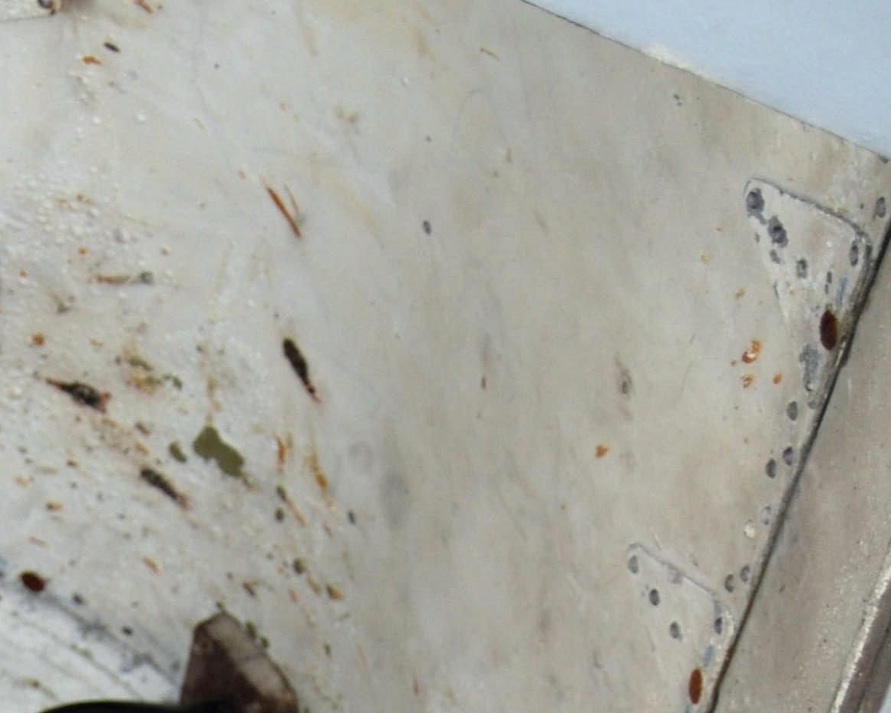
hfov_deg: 11.6
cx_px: -50
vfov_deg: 8.9
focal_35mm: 165
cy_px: 1337
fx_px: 4340
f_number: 4.8
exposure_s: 1/60
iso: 200
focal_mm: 35
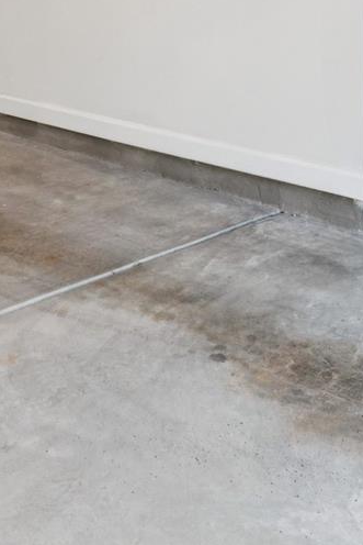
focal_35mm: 68
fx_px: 1022
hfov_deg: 20.1
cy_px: -101
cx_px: 157
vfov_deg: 26.6
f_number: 13
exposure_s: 1/4
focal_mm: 16.4
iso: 100
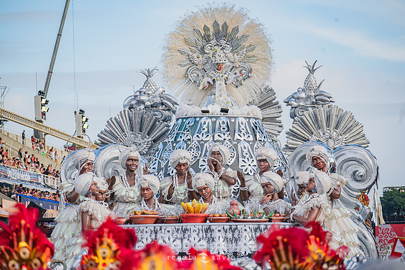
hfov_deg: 11.8
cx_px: 202
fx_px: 1968
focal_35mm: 175
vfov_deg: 7.8
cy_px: 135
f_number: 5.6
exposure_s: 1/1600
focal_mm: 175
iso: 400
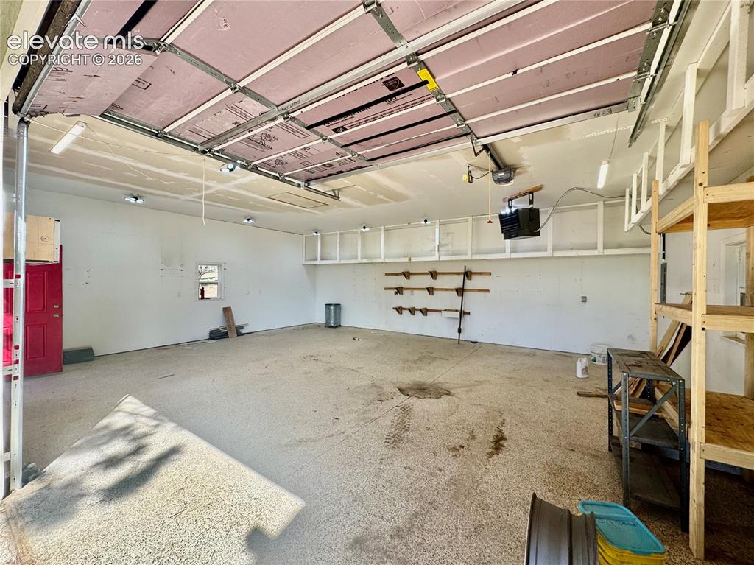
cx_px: 377
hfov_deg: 102.1
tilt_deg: -0.2
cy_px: 282
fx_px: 305
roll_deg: -1.3
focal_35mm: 14
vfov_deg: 85.6
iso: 40
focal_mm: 2.22
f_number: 2.2
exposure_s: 1/145
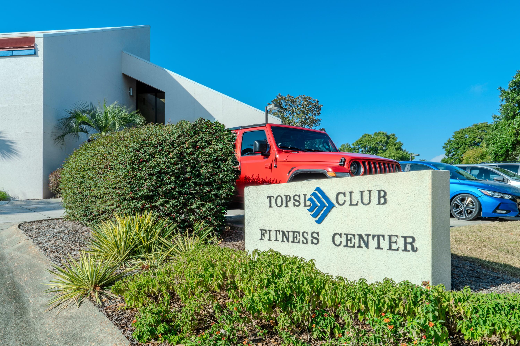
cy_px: 173
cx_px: 260
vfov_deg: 50.4
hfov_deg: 70.4
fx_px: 368
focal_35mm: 26
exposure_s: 1/100
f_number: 22
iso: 200
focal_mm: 25.5
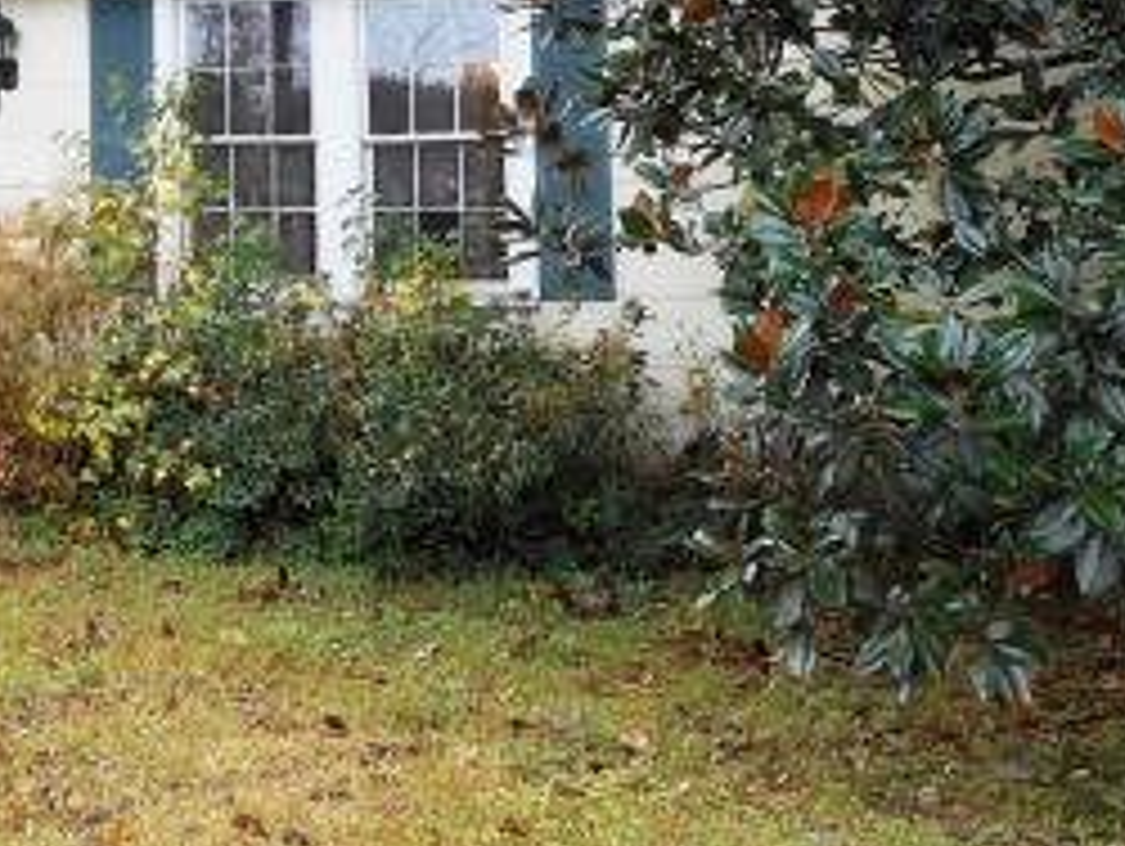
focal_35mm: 64
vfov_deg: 21.9
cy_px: -50
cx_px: 166
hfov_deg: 29.3
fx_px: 2082
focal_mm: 4.5
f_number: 3.7
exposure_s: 1/50
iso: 80
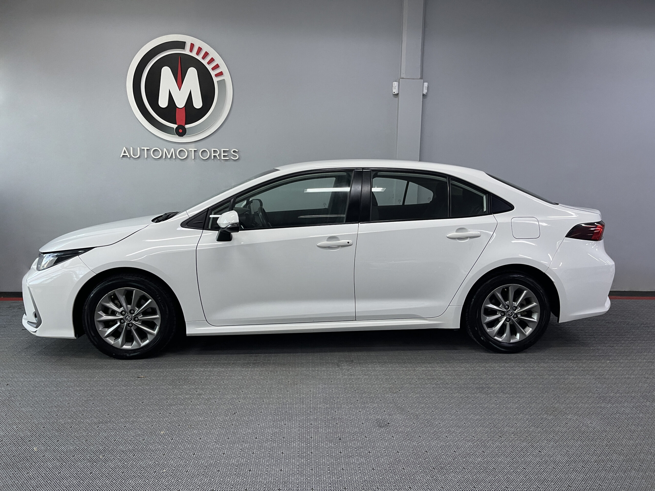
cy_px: 246
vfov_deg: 54.9
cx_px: 328
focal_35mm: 25
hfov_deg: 69.4
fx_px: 473
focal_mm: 5.1
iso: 125
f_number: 1.6
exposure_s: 1/77
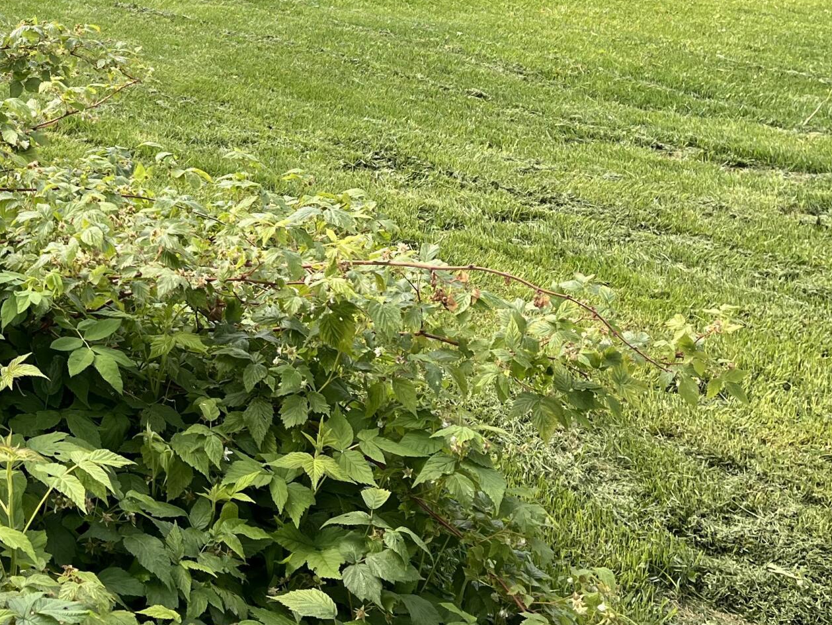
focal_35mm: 62
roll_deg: -1.5
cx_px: 24
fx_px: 1490
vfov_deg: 22.9
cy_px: 38
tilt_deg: -9.9
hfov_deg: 29.4
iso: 50
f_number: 1.6
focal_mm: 5.1
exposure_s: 1/688
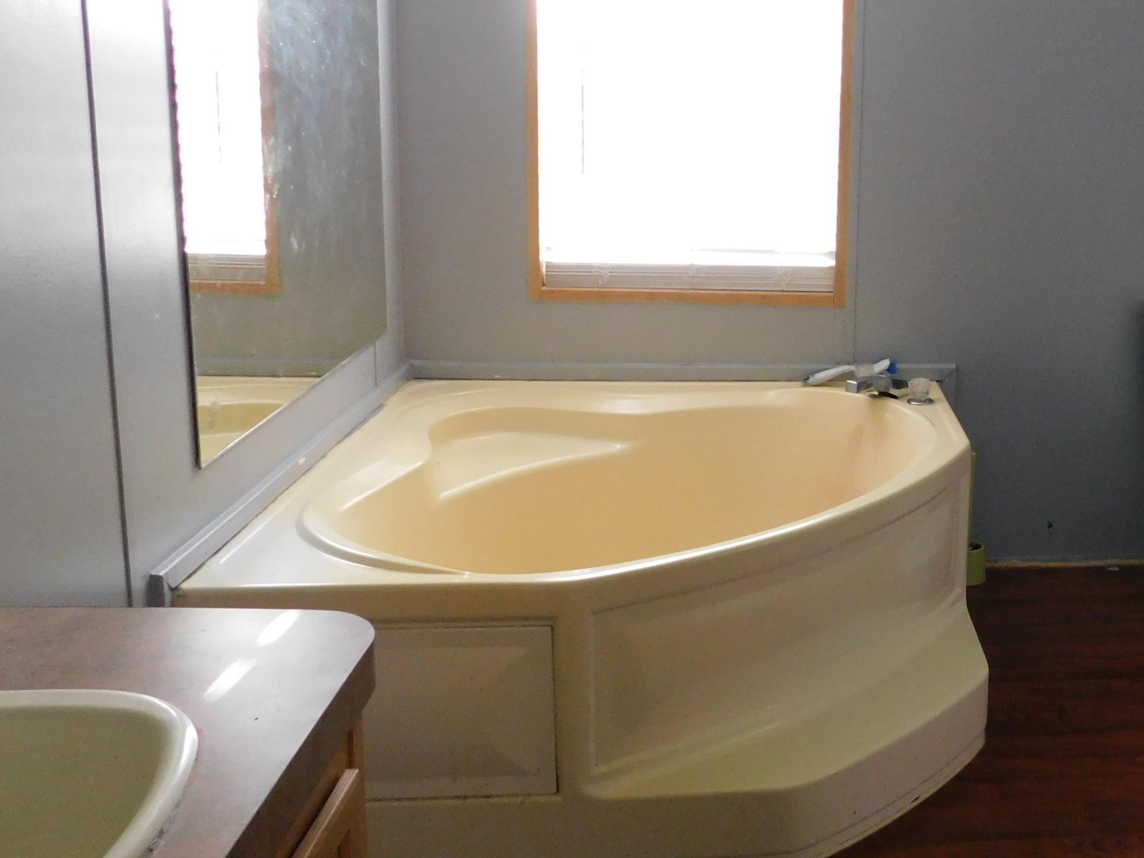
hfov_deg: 44.8
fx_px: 1289
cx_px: 961
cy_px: 316
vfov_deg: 36.6
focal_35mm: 39
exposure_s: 1/20
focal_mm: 4
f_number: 3
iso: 400
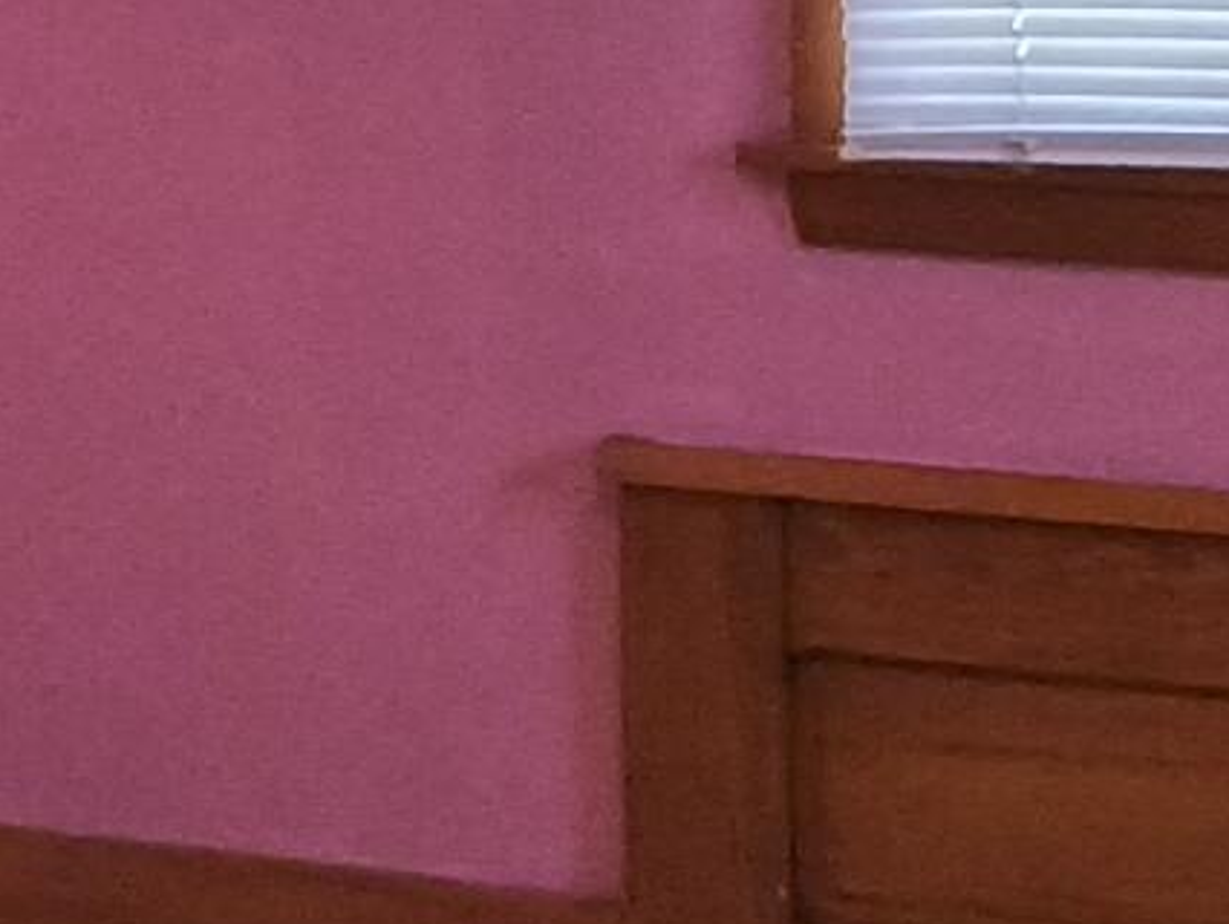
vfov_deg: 8.4
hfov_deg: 10.9
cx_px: -522
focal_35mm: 176
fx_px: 6252
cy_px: 471
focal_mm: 3.08
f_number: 2
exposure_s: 1/100
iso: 500
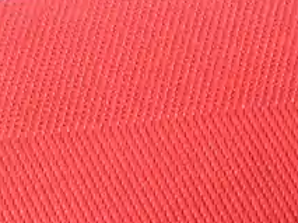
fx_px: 1409
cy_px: 498
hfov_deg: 12.1
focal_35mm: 164
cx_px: 200
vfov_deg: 8.4
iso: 64
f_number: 2.4
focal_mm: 4.28
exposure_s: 1/15
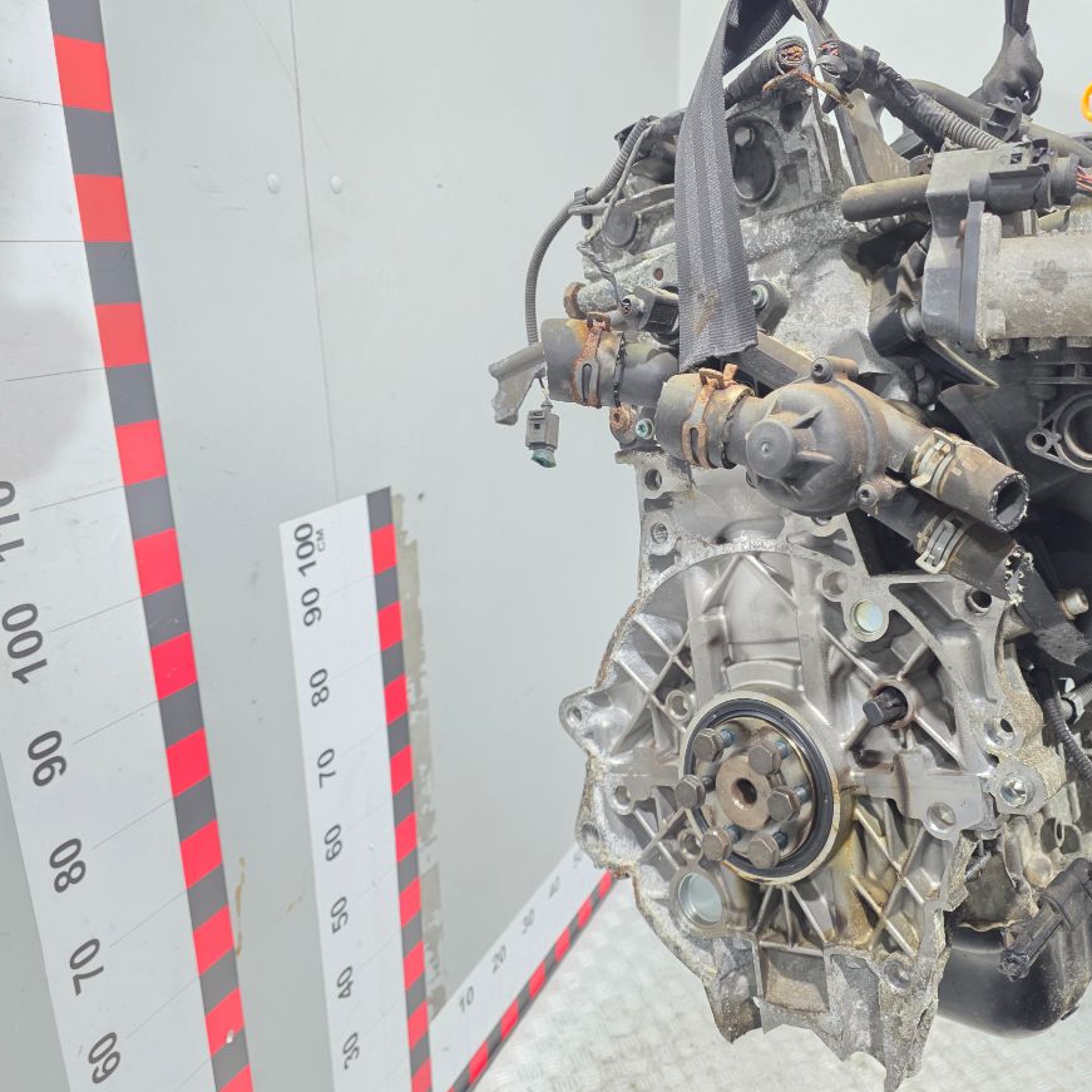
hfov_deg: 56.0
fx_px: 999
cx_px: 732
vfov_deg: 57.3
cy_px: 563
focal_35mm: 28
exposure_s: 1/100
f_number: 1.7
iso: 500
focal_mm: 6.3
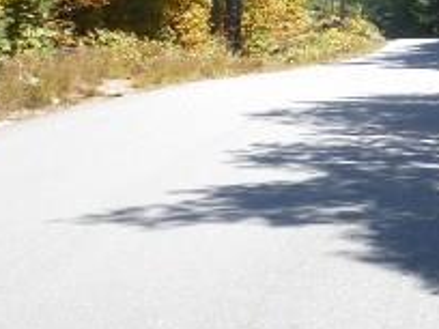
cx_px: 454
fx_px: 1395
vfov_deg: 13.4
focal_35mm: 110
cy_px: 54
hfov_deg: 17.4
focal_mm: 5
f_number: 3.3
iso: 80
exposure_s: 1/250
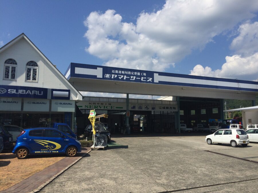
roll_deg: -0.8
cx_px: 129
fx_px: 216
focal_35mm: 29
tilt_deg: +8.0
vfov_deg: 48.2
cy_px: 96
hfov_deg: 61.7
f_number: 2.2
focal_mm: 4.15
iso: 32
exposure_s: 1/3165
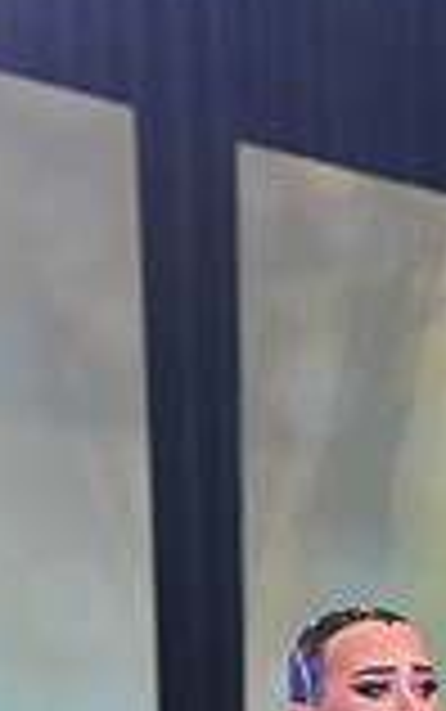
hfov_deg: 3.7
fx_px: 6891
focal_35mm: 355
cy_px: 1170
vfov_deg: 5.8
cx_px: 601
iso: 4000
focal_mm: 95
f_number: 6.3
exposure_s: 1/400
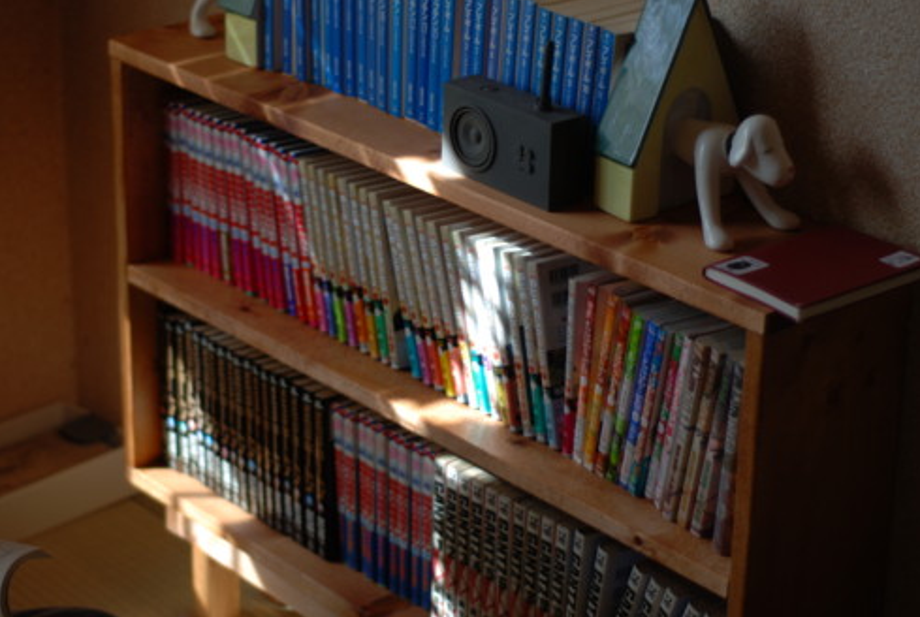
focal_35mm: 92
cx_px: 382
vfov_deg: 14.9
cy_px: 273
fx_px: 2355
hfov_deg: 22.1
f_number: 1.8
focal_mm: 50
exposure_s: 1/500
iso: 100
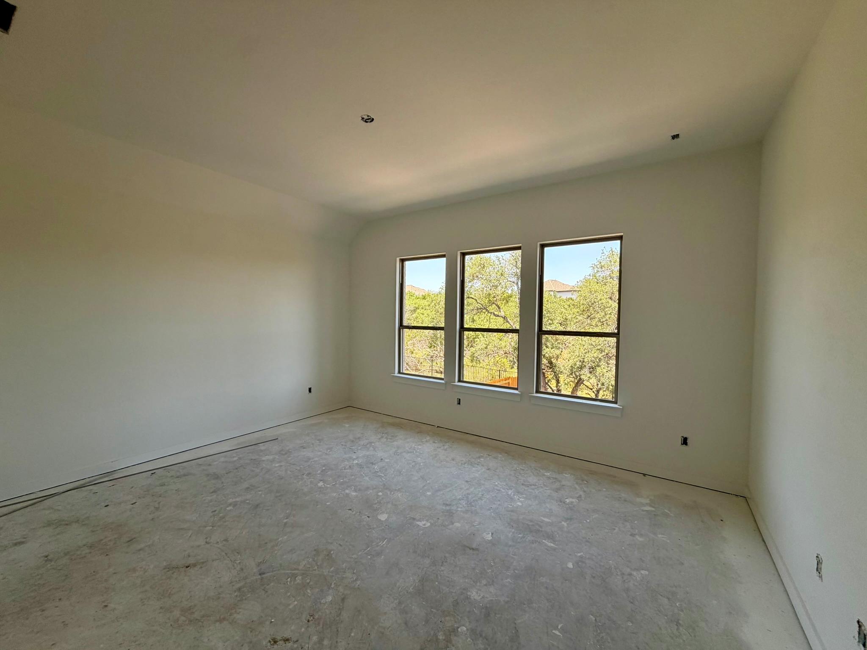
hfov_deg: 102.1
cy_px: 325
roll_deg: +0.1
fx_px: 351
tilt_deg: -1.6
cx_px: 434
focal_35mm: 14
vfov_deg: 85.7
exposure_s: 1/121
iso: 64
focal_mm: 2.22
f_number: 2.2
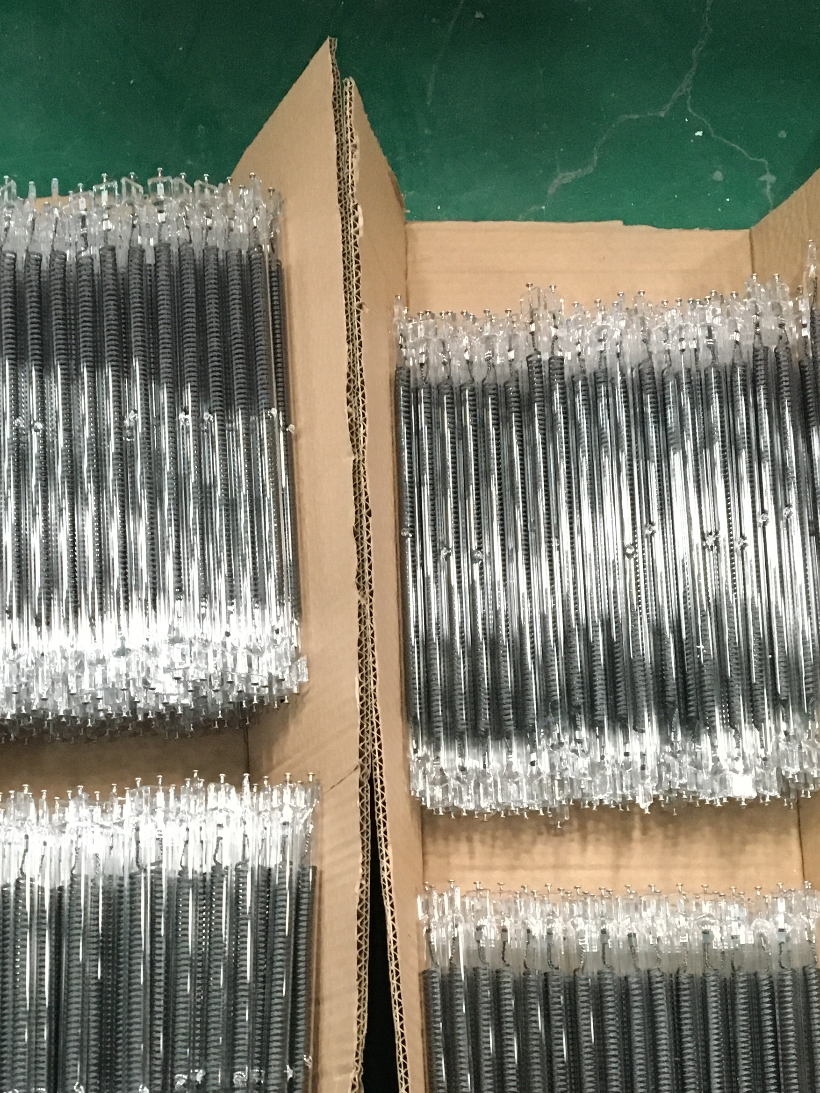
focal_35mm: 50
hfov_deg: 29.0
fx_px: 1579
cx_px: 301
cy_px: 818
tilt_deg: -77.1
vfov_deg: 37.3
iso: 250
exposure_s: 1/17
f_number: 2.2
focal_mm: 4.15
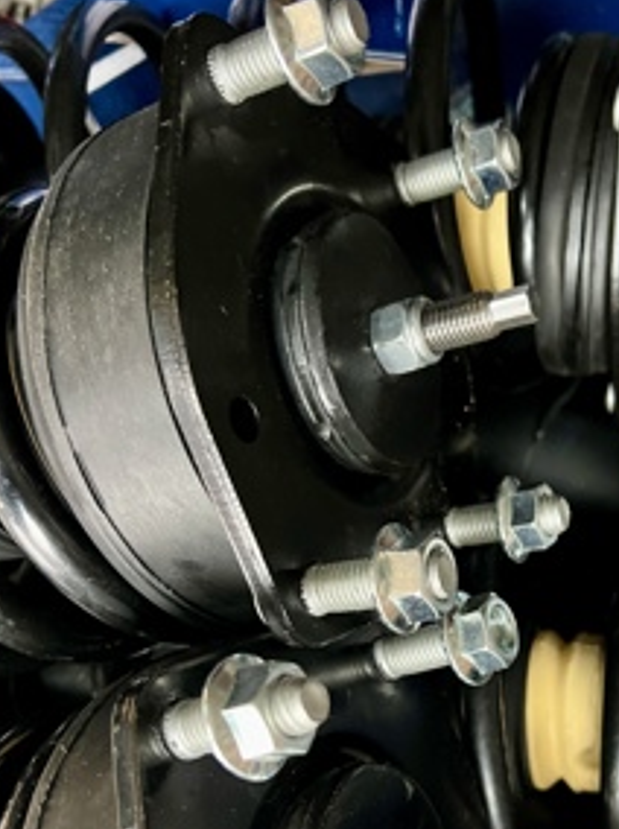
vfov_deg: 42.1
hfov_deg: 32.4
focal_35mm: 44
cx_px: 434
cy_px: 593
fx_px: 1052
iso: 500
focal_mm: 5.7
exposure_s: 1/54
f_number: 1.5
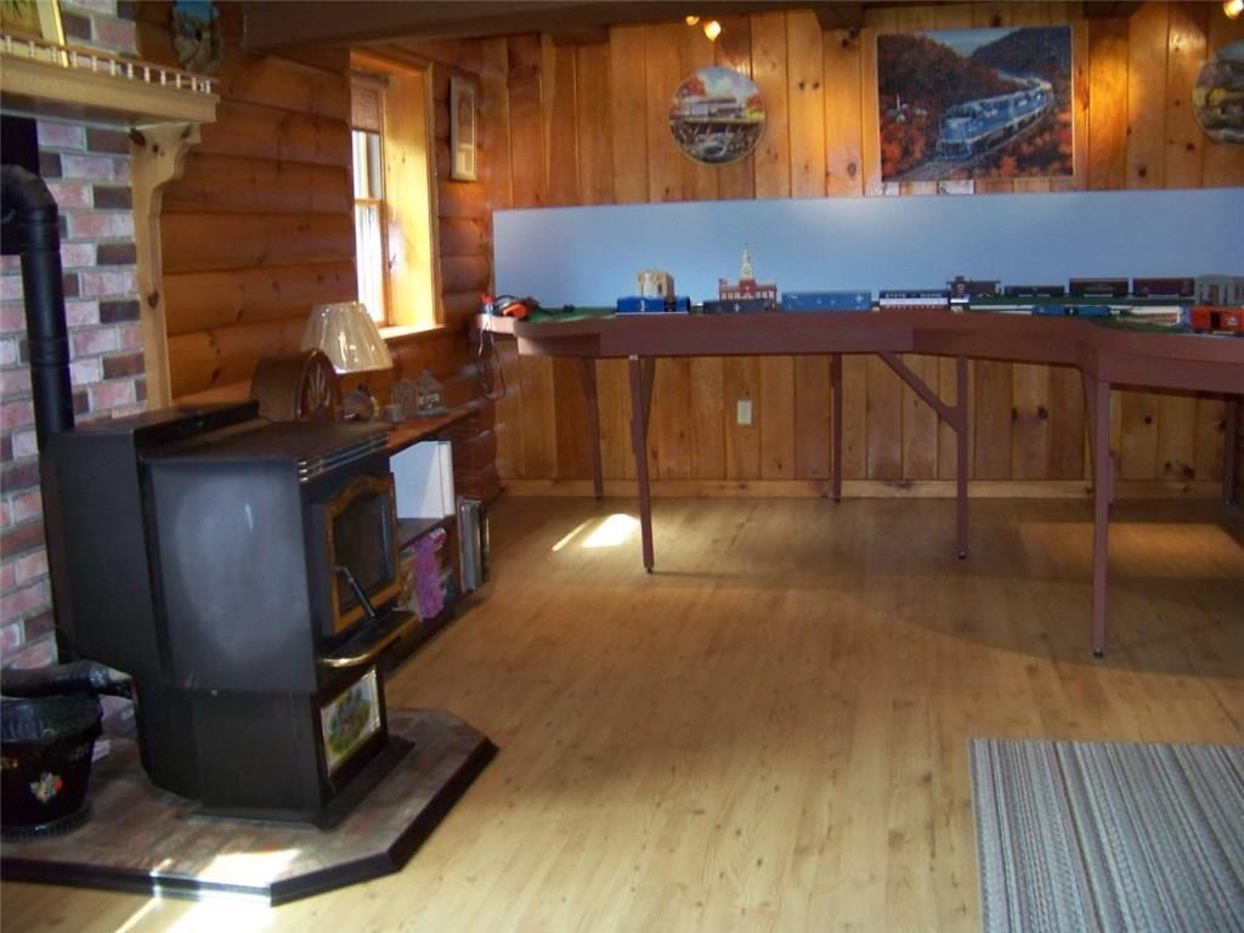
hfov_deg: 51.4
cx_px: 622
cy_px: 466
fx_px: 1294
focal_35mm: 36
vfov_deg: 39.7
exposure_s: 1/30
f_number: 2.8
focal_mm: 5.85
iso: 200
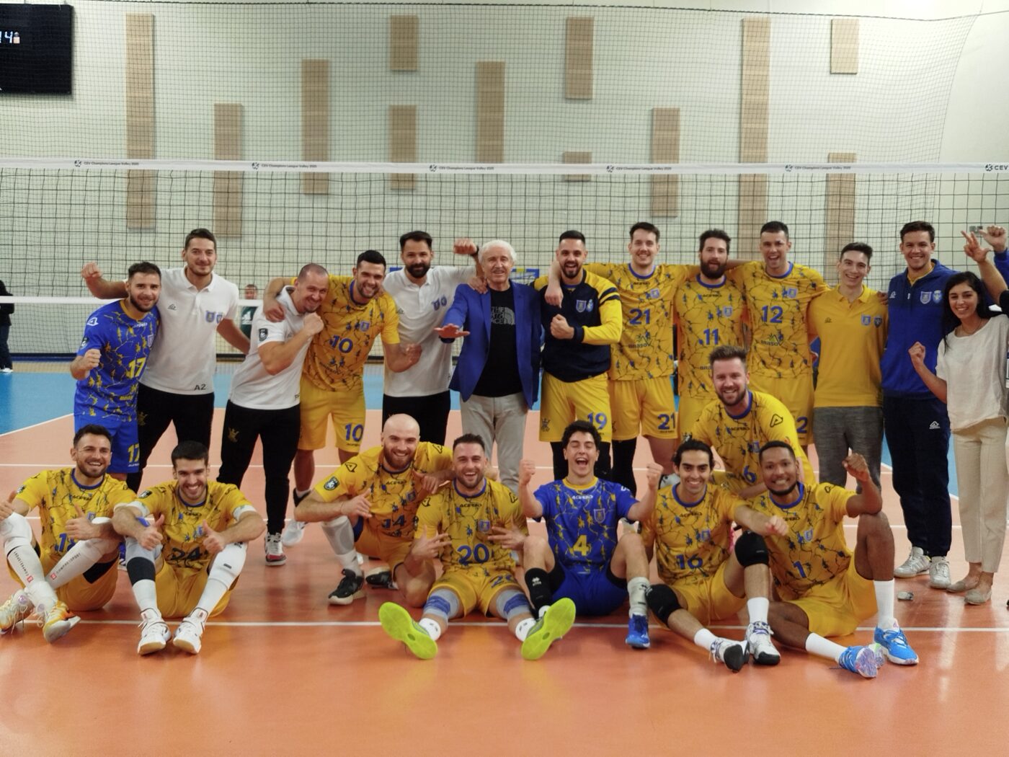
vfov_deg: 32.2
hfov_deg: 42.1
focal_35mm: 45
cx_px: 504
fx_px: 1312
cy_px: 378
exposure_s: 1/50
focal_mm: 5.31
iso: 80
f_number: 1.7
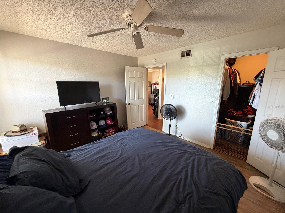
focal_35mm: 14
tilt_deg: -12.5
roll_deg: +0.5
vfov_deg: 85.7
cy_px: 106
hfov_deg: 102.1
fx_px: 115
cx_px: 142
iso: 400
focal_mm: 2.22
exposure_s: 1/60
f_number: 2.2
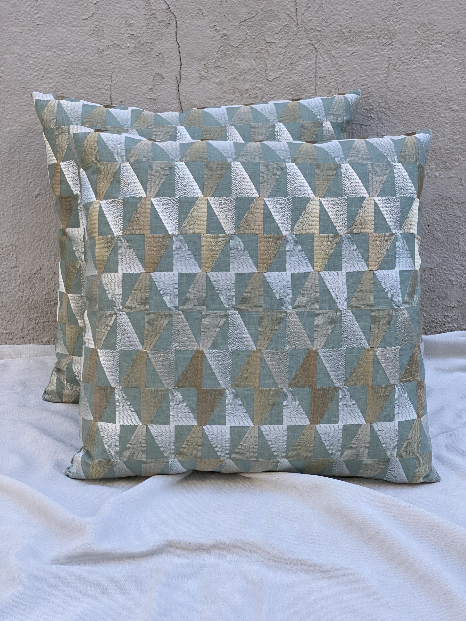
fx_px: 933
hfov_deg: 28.0
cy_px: 310
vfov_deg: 36.8
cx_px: 233
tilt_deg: -19.8
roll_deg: +0.6
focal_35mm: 52
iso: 20
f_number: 2
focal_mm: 6
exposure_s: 1/122
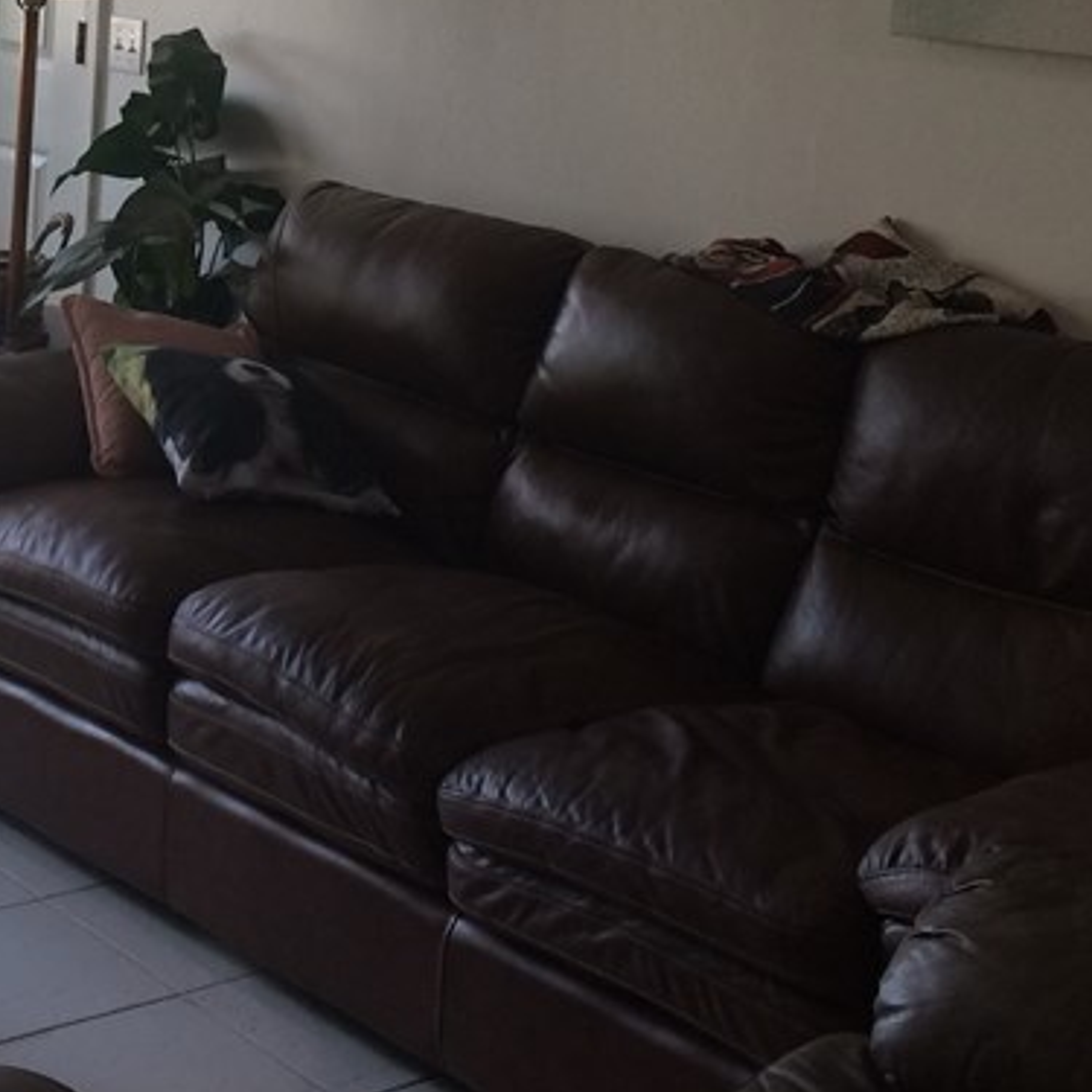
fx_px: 2498
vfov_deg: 23.9
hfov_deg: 23.9
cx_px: 70
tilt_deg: -8.5
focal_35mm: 70
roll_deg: -3.0
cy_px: 76
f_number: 2.2
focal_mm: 4.15
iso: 50
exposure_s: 1/30
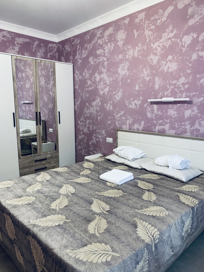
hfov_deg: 53.1
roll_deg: -1.3
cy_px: 136
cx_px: 102
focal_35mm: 26
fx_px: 204
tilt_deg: -8.8
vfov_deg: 67.3
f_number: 1.8
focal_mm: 4.25
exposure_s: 1/60
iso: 200
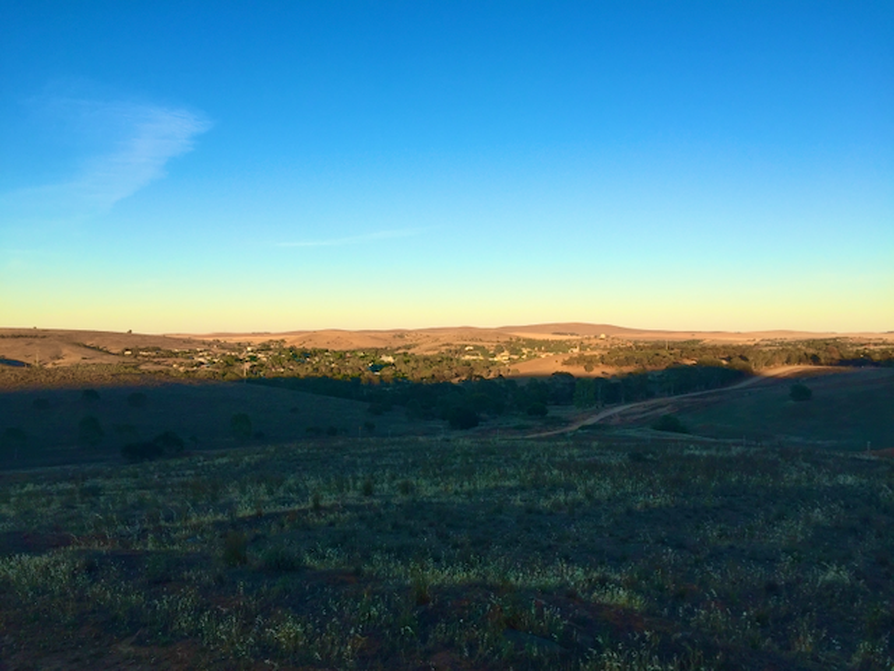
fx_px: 749
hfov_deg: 61.7
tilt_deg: -0.5
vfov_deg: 48.2
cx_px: 447
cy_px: 336
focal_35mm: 29
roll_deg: +0.4
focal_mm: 4.15
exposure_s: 1/682
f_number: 2.2
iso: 32
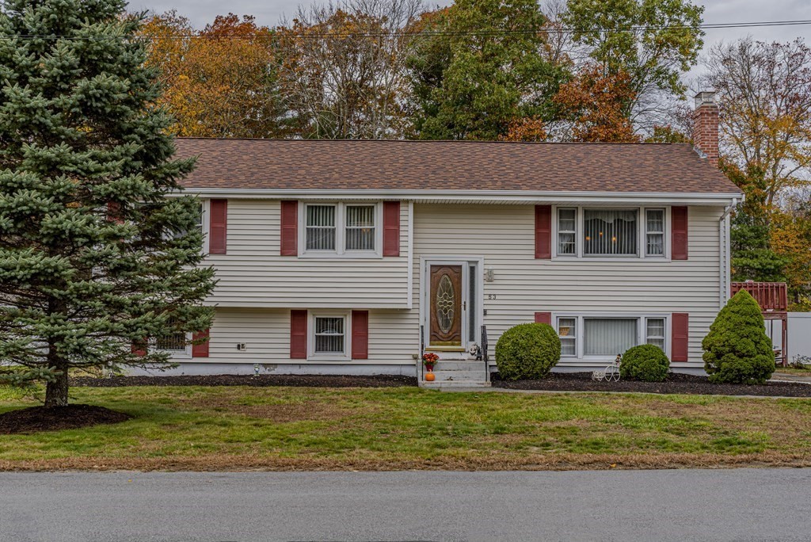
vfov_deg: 28.1
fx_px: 1082
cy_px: 271
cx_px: 406
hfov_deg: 41.1
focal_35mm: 48
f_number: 8
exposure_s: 1/250
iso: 200
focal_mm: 48
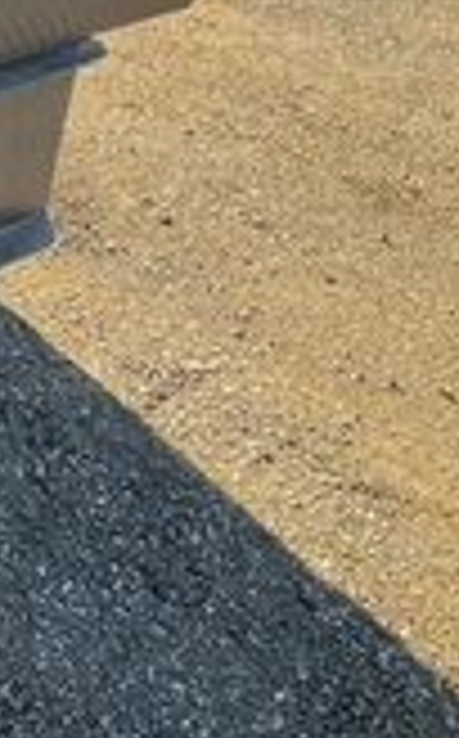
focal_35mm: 75
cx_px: -360
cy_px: 117
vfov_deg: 26.8
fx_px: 1506
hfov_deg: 15.1
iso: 20
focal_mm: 3
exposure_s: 1/155
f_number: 1.8
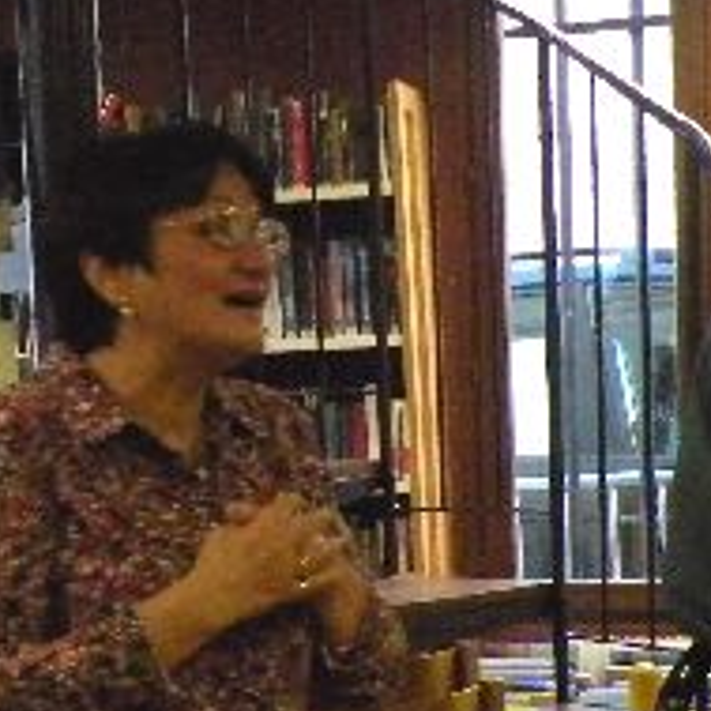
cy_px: 602
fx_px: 2347
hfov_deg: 17.2
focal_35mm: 101
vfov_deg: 17.0
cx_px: 199
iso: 800
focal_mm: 4.7
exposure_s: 1/125
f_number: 2.8
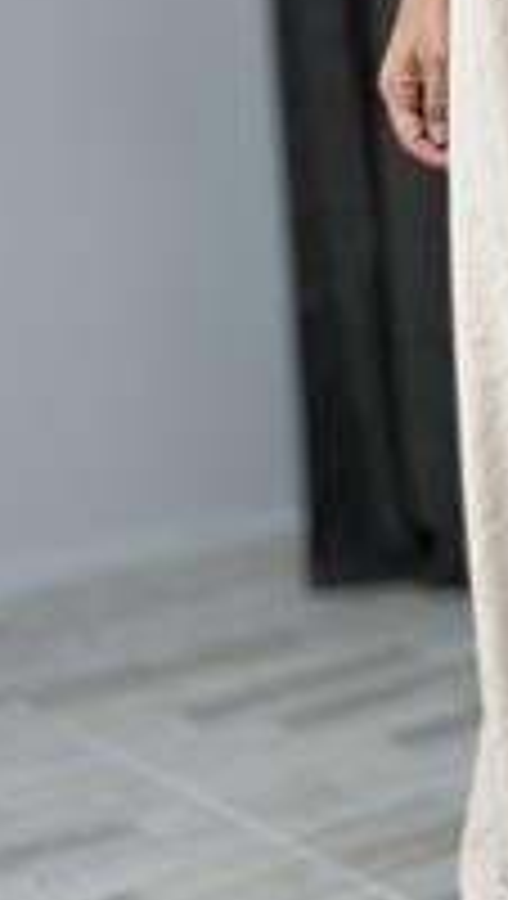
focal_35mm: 108
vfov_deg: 19.8
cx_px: 607
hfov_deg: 11.1
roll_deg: +2.5
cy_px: 497
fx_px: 2578
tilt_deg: -15.0
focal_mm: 6.86
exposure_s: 1/100
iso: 80
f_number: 1.78
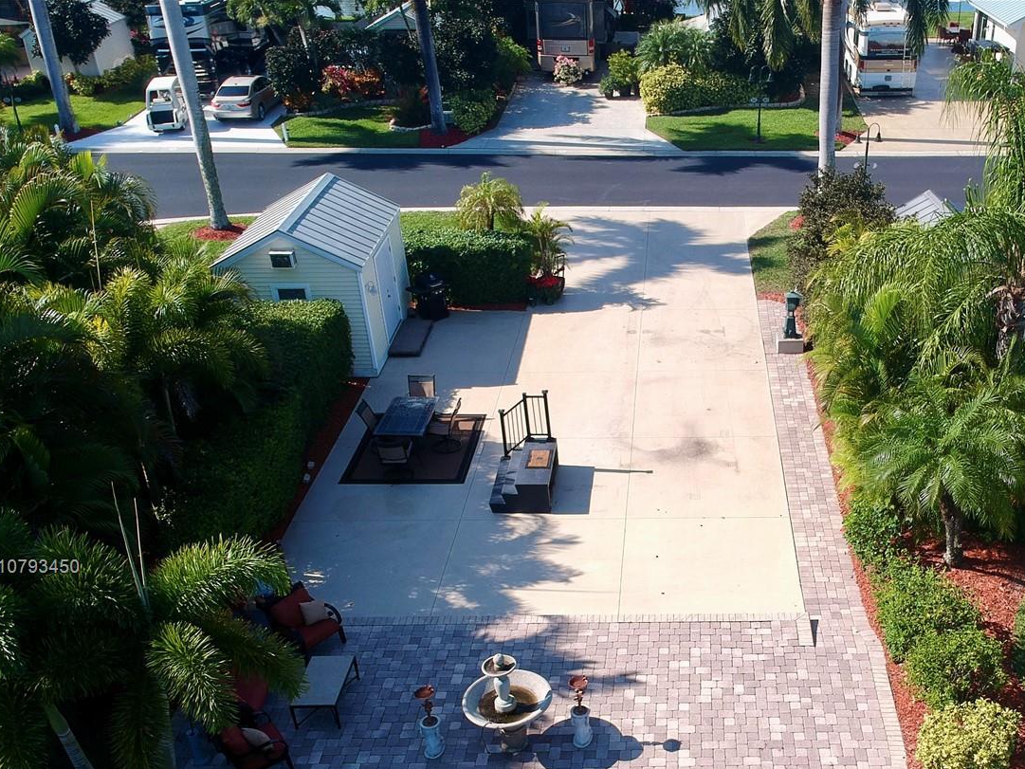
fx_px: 1096
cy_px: 568
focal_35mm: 37
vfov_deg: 37.8
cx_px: 688
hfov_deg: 49.2
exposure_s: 1/800
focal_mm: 4.49
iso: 100
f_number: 2.6
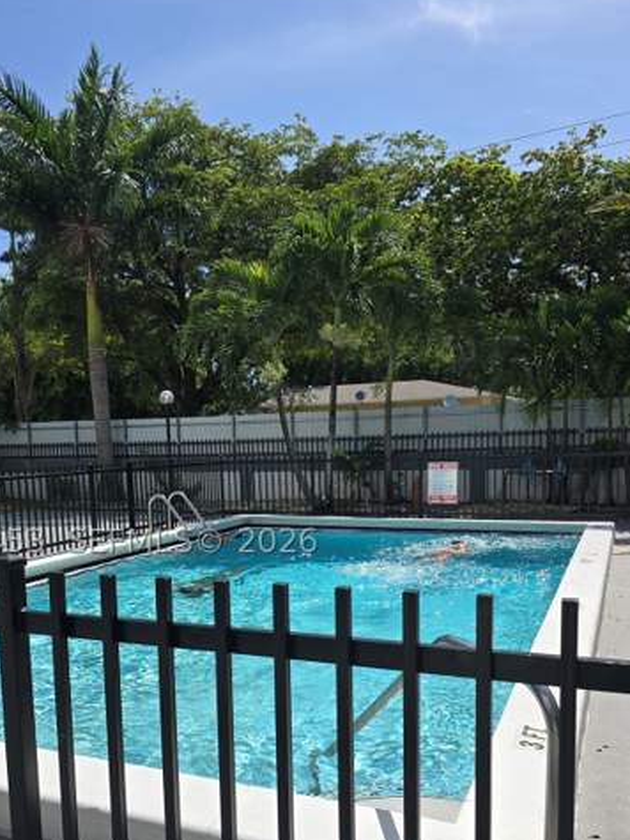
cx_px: 276
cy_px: 541
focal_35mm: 31
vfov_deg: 57.4
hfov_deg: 45.3
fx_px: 753
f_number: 1.7
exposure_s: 1/892
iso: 12
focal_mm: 6.3
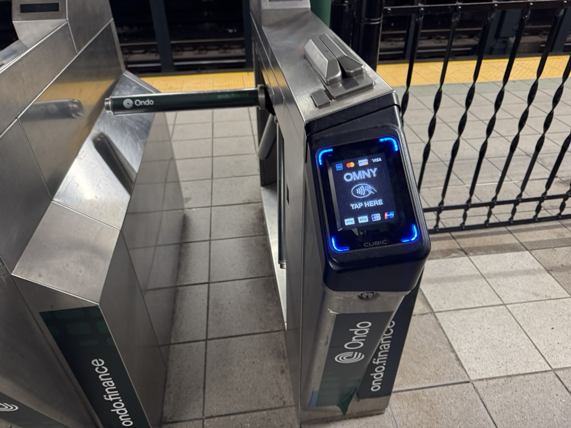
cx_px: 286
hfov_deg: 71.6
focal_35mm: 24
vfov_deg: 56.8
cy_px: 214
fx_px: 396
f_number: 1.78
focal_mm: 6.76
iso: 250
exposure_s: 1/60
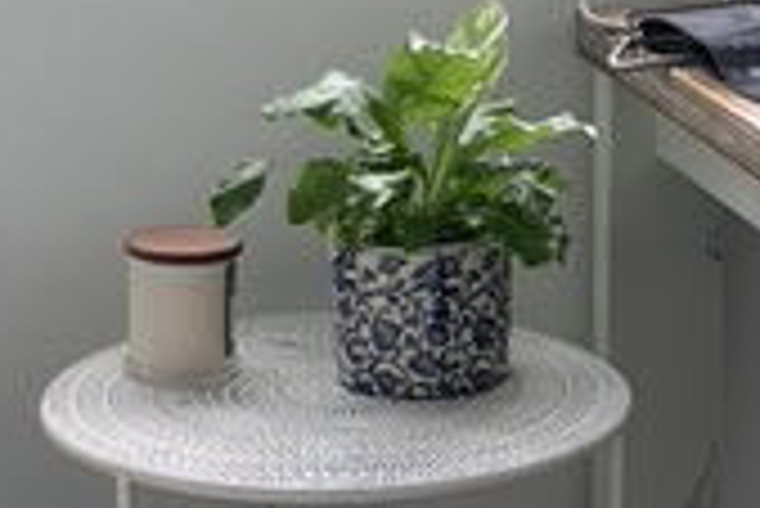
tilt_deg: -13.6
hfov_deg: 11.6
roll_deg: -1.5
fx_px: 3719
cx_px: 729
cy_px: 189
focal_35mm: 176
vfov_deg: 7.8
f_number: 1.8
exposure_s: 1/121
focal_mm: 3.99
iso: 32
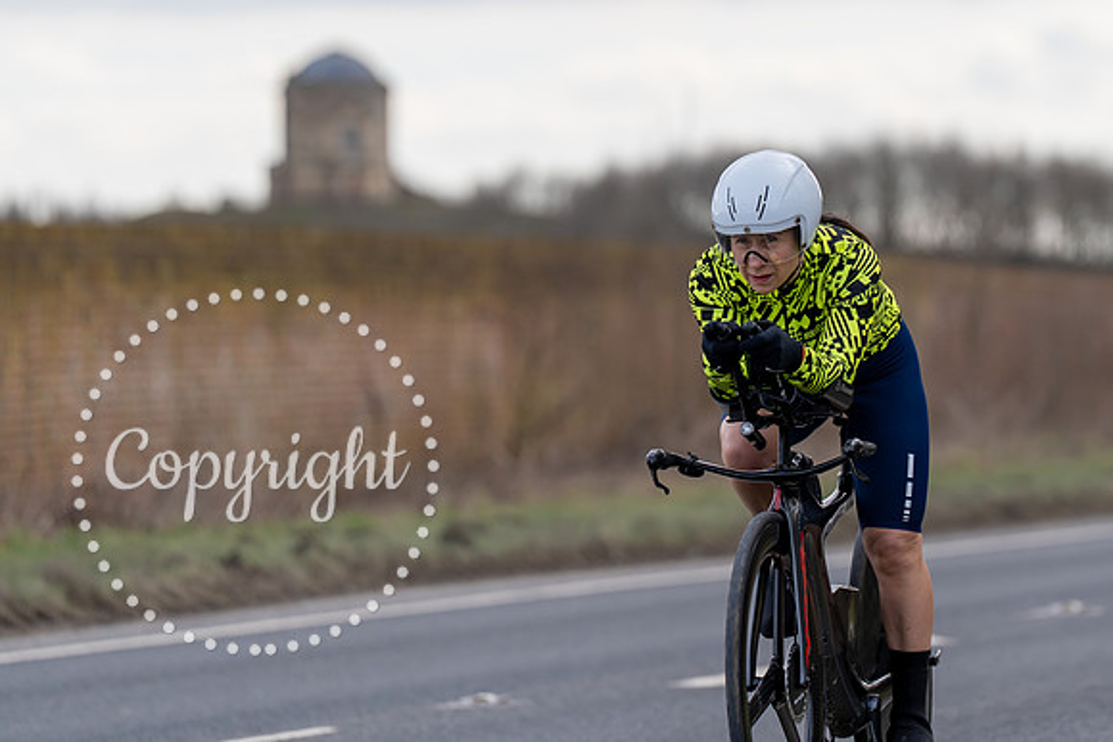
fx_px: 8620
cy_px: 201
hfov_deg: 7.4
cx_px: 812
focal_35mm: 279
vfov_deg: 4.9
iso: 125
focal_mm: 191
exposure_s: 1/1000
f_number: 3.5
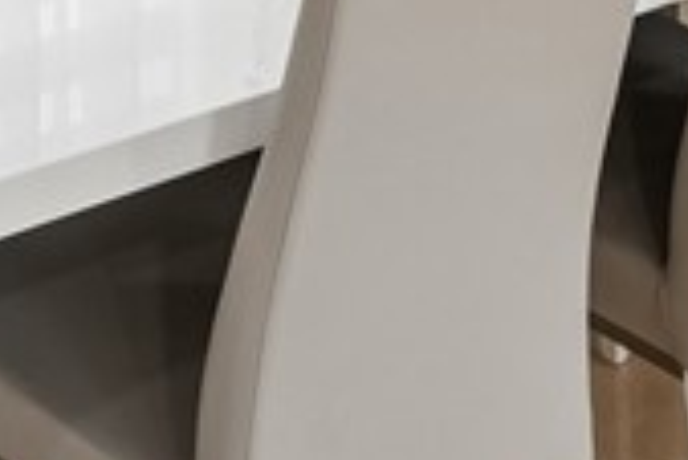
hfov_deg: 18.0
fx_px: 2146
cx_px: 85
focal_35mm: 112
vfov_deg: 9.7
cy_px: -877
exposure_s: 1/50
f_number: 8
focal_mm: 17.5
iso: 400
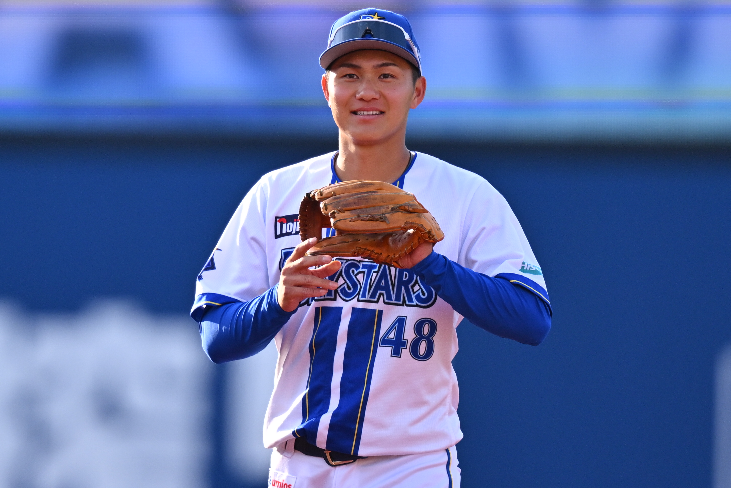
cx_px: 366
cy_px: 244
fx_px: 12182
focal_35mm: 600
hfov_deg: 3.4
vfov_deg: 2.3
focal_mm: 400
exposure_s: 1/2000
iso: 320
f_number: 2.8
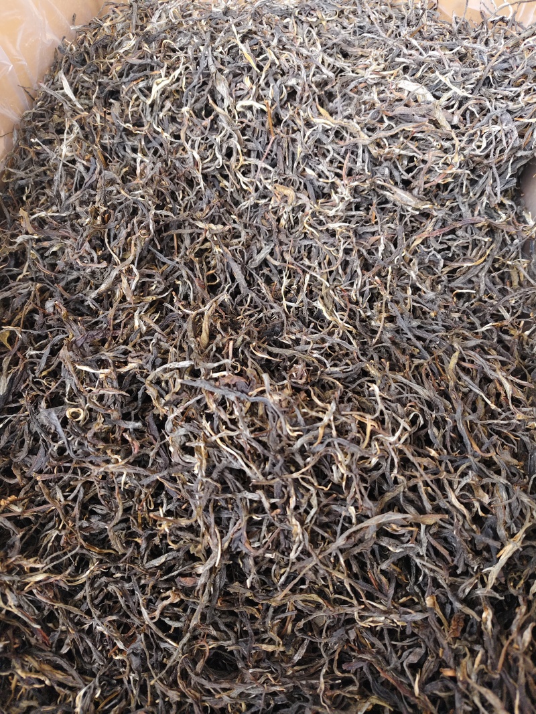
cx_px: 268
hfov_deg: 58.9
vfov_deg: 73.9
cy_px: 357
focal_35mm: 23
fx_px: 475
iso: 239
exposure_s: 1/100
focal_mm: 5.56
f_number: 1.88
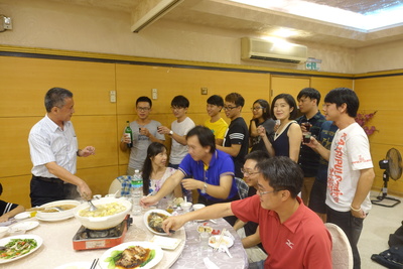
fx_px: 269
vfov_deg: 53.2
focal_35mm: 24
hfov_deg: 73.7
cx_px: 202
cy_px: 134
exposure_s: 1/30
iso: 320
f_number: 1.8
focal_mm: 8.8
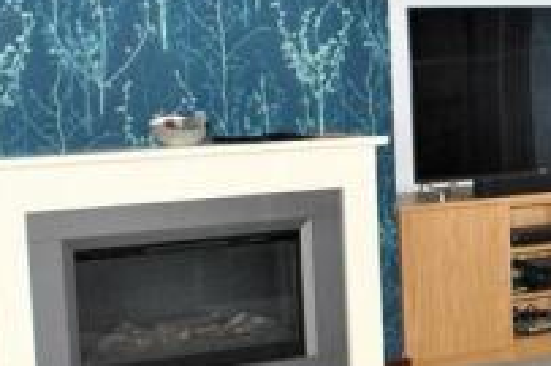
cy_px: 207
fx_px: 1330
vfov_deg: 15.7
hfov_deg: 22.4
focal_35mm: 87
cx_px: 571
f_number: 6.3
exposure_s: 1/60
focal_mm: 18
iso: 800
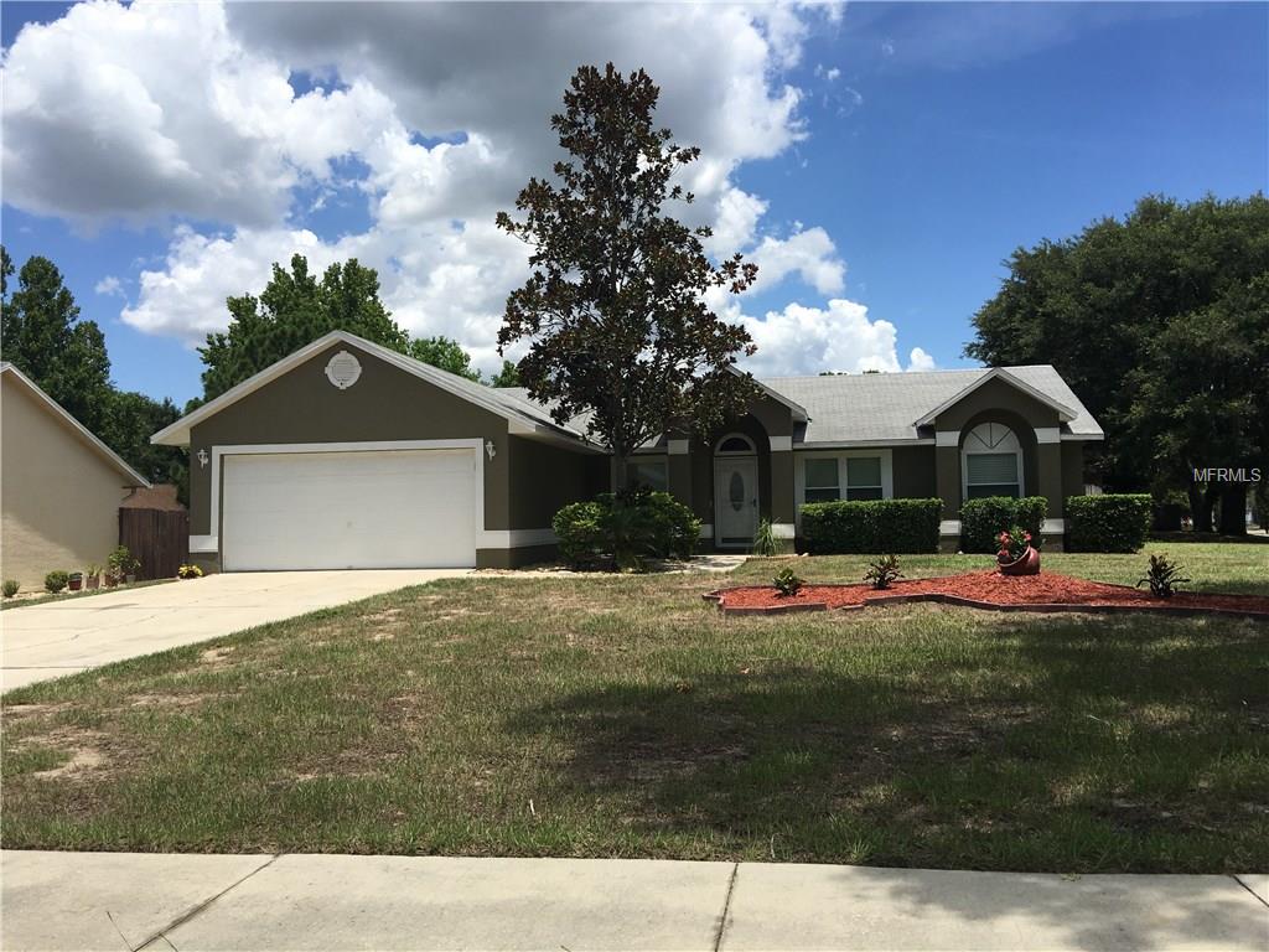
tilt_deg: +3.2
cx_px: 634
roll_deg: +0.8
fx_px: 1063
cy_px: 476
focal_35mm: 29
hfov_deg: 61.7
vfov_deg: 48.2
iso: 25
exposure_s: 1/1876
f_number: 2.2
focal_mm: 4.15
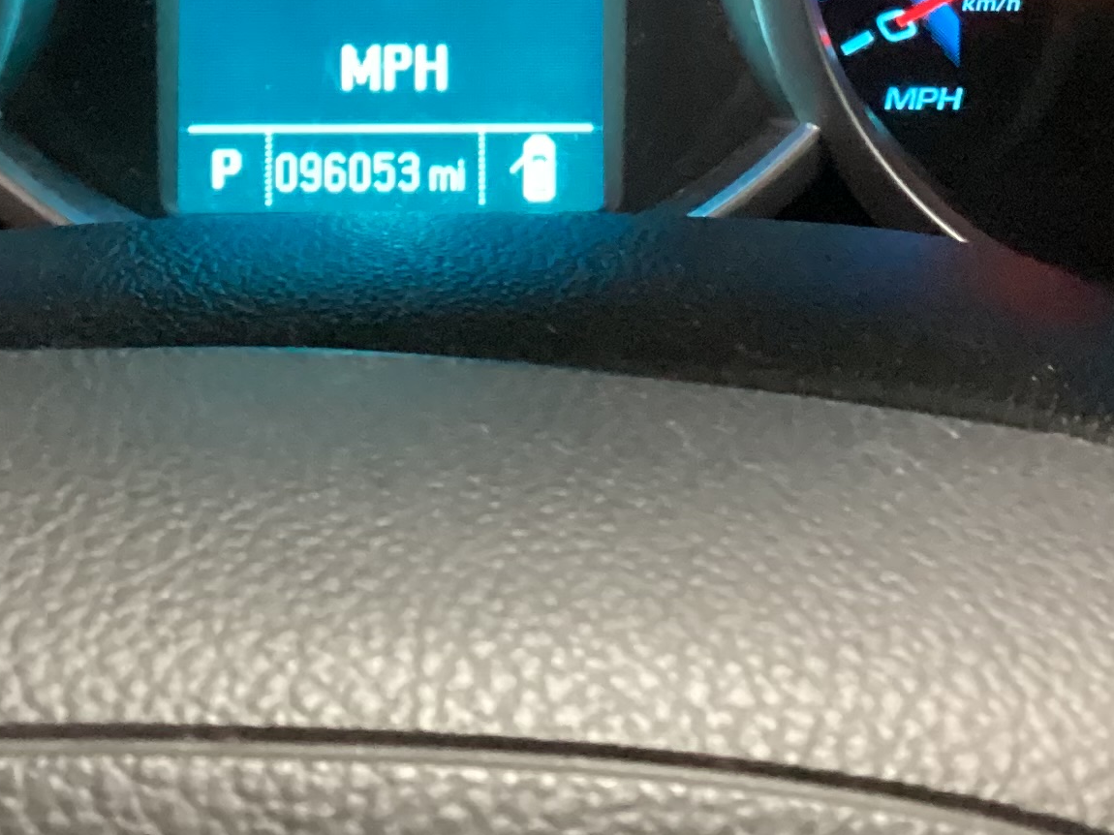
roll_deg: -0.8
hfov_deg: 22.2
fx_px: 2831
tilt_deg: -21.5
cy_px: -201
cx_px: 497
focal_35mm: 88
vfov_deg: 16.0
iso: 800
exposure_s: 1/20
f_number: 2.4
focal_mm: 3.3
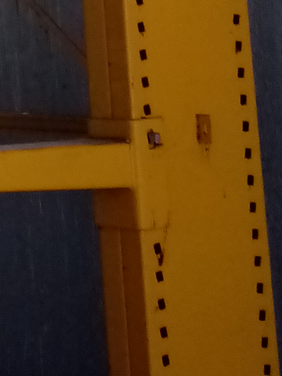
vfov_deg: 11.3
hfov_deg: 8.4
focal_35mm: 171
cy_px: -76
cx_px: -176
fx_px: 1859
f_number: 1.8
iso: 174
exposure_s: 1/33.3
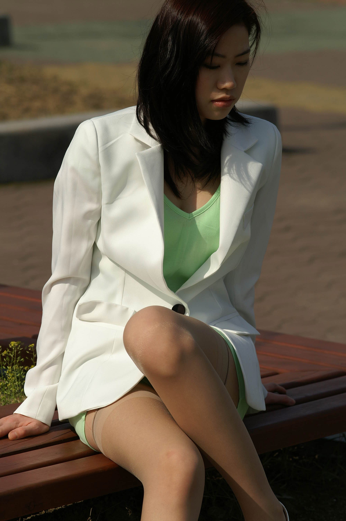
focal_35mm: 180
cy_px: 260
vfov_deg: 11.4
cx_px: 173
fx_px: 2600
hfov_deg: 7.6
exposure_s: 1/1250
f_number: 5.6
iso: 100
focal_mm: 120
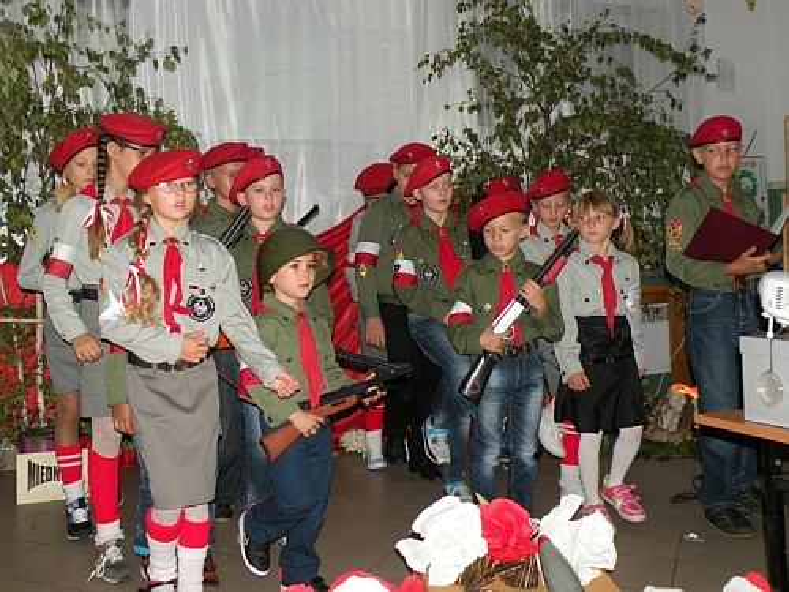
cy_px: 296
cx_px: 394
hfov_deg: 55.4
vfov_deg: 42.9
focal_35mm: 33
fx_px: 752
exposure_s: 1/60
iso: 120
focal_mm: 5.8
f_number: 3.2
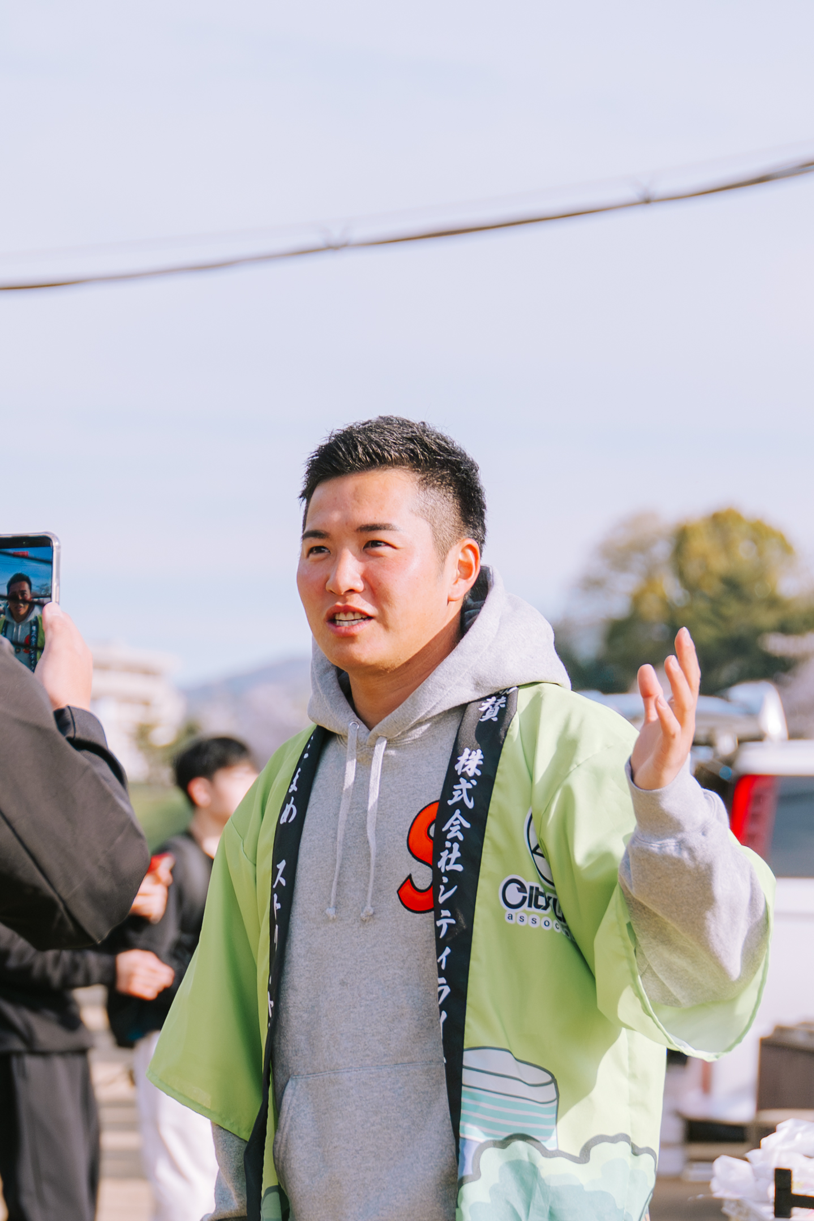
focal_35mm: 175
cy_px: 610
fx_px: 5937
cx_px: 407
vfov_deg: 11.7
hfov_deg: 7.8
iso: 400
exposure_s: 1/5000
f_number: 2.8
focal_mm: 63
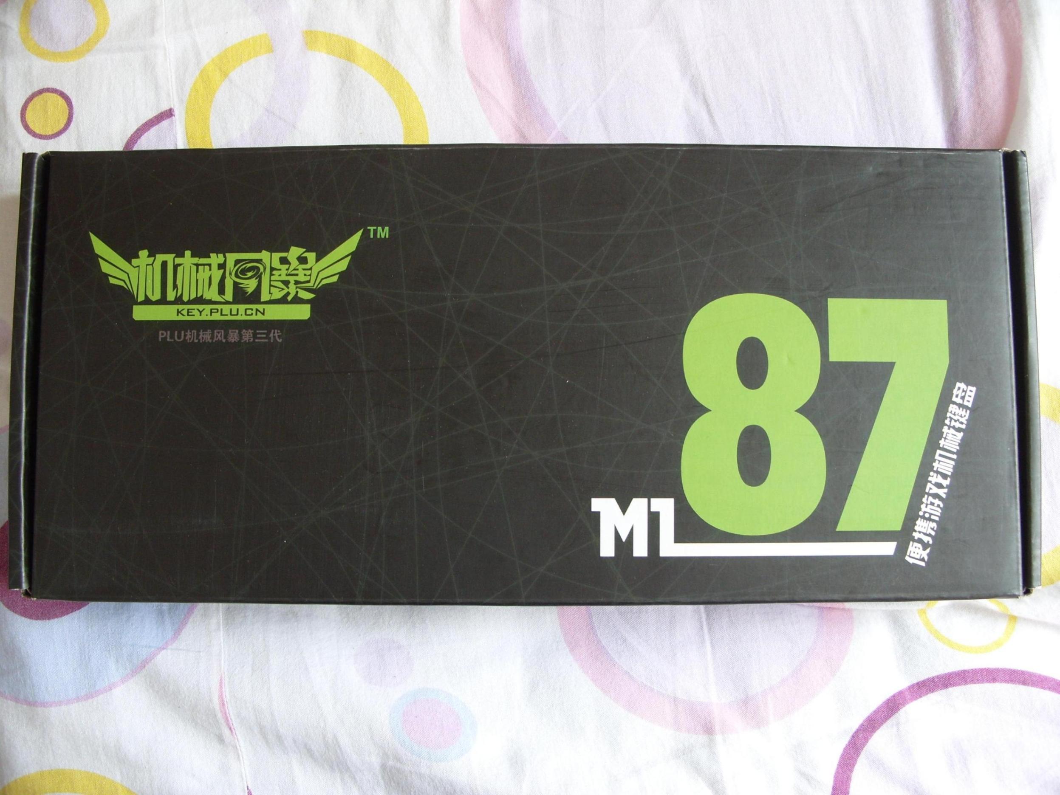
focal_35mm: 35
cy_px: 398
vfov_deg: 40.7
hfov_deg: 52.6
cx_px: 530
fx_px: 1072
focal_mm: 7.8
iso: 80
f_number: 2.8
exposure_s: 1/90
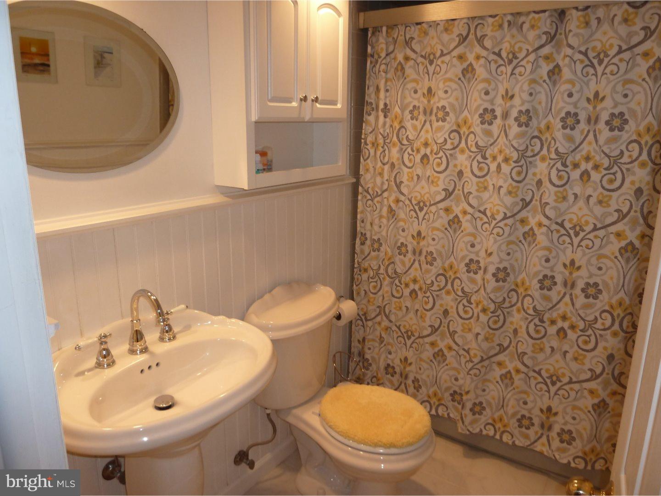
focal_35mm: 25
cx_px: 330
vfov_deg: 54.9
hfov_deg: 69.4
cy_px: 248
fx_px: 477
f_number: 3.3
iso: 125
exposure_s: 1/30
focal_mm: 4.1
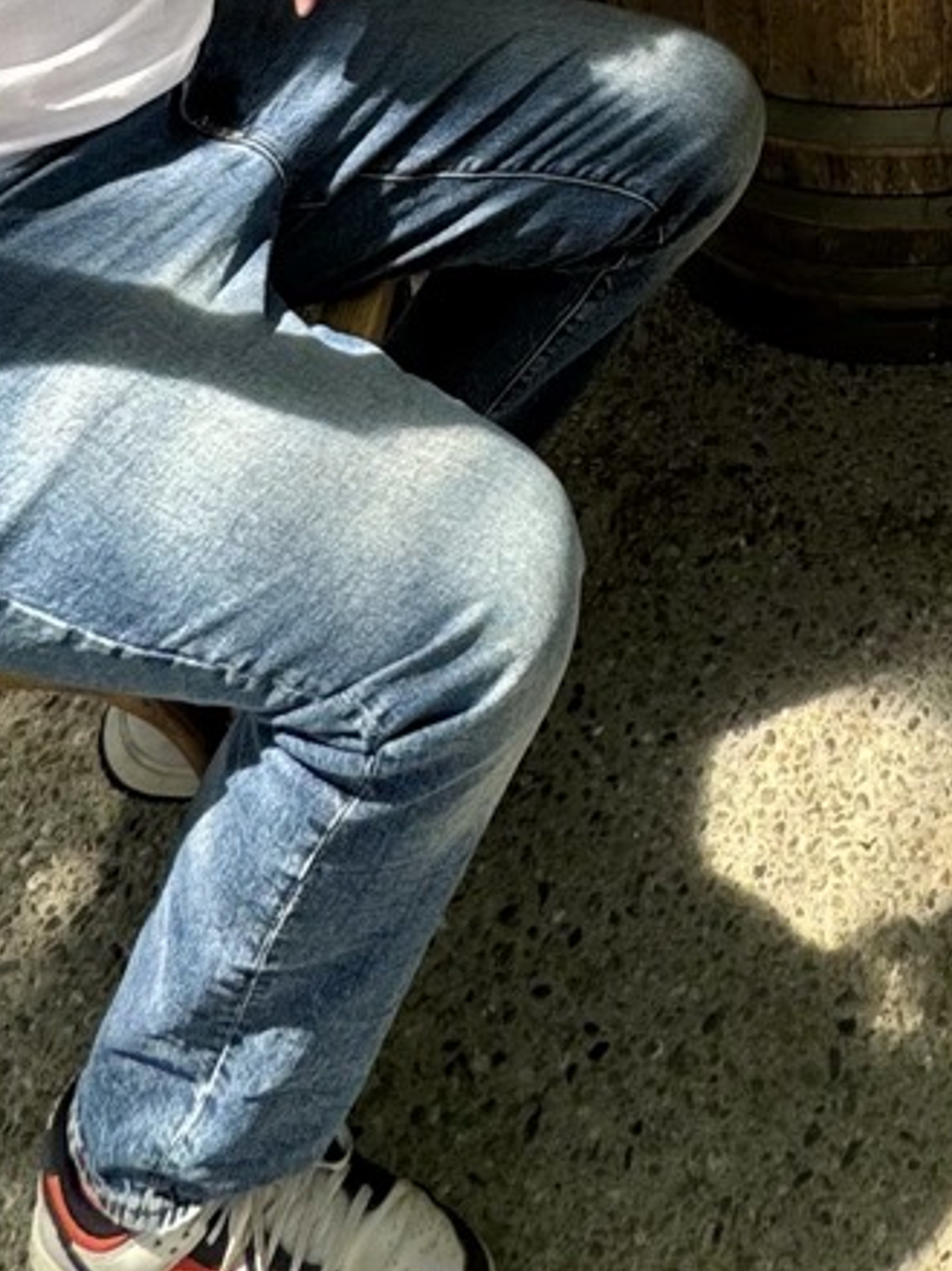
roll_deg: -0.2
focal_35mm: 51
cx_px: 1094
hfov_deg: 26.0
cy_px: -880
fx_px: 1871
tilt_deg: -10.0
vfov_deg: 23.8
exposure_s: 1/341
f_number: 2.2
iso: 40
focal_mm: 2.22
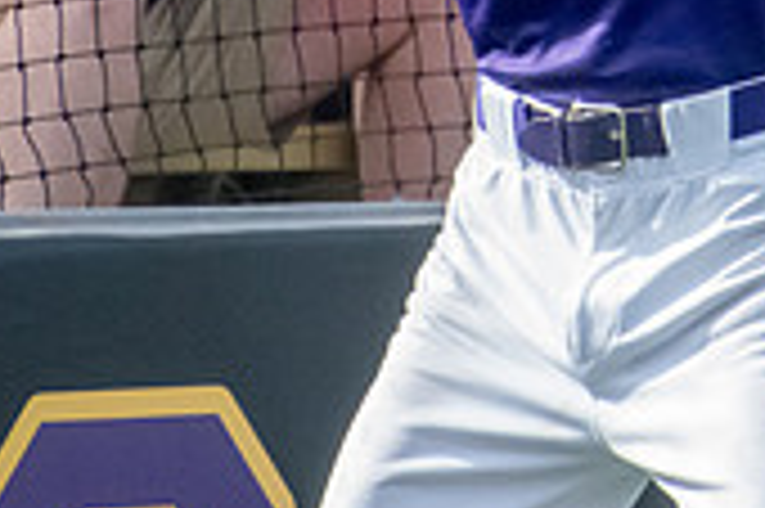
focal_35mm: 1795
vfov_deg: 0.8
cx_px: 842
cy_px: -245
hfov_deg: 1.2
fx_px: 38106
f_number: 6.3
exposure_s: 1/4000
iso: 5000
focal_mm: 350
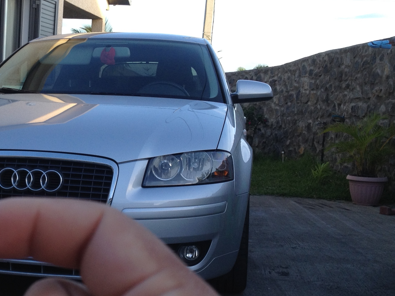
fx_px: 742
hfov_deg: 29.1
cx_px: 77
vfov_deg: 22.5
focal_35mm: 65
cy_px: 186
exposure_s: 1/179
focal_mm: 4.28
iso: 50
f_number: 2.4
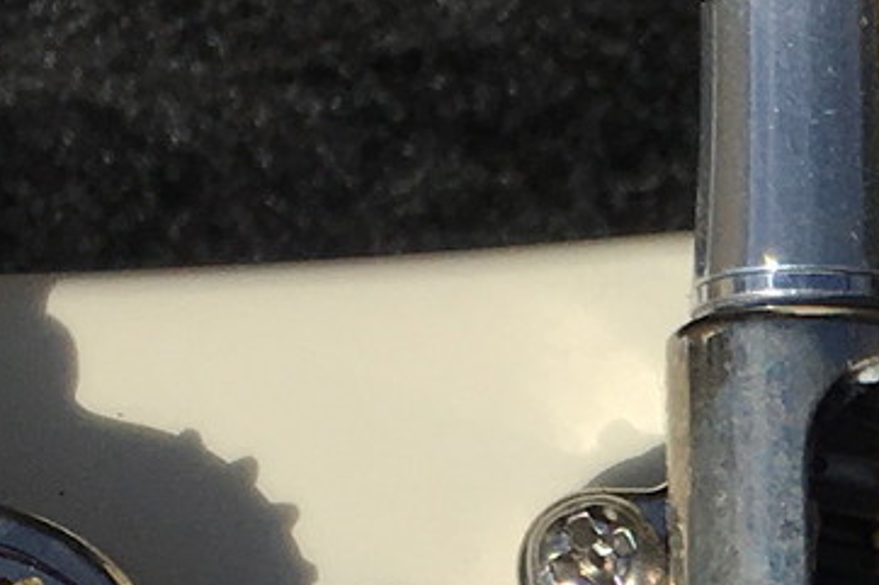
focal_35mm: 200
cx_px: 1675
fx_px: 4881
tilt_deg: -65.0
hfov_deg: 9.7
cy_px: 1304
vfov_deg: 6.6
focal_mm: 4.15
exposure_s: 1/4274
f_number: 2.2
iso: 25
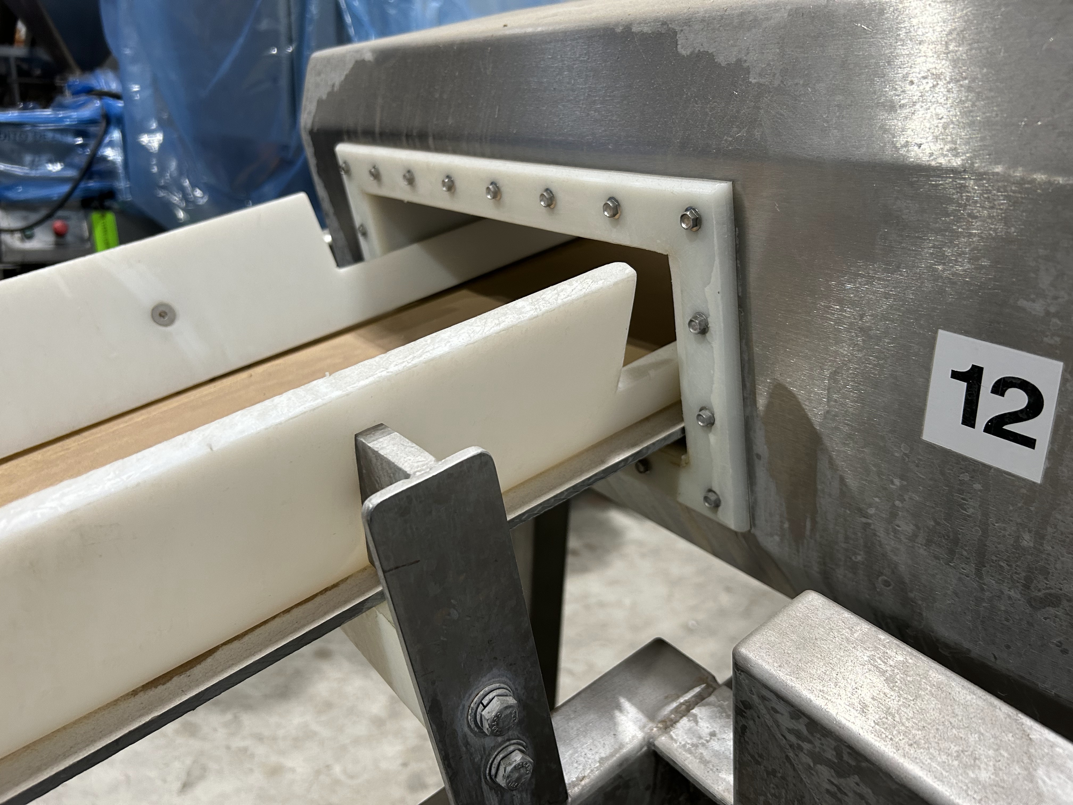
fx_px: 806
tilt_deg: -18.5
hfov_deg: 67.3
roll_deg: -3.2
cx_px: 536
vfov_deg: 53.1
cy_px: 402
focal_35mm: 26
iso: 160
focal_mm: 5.7
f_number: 1.5
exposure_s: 1/60
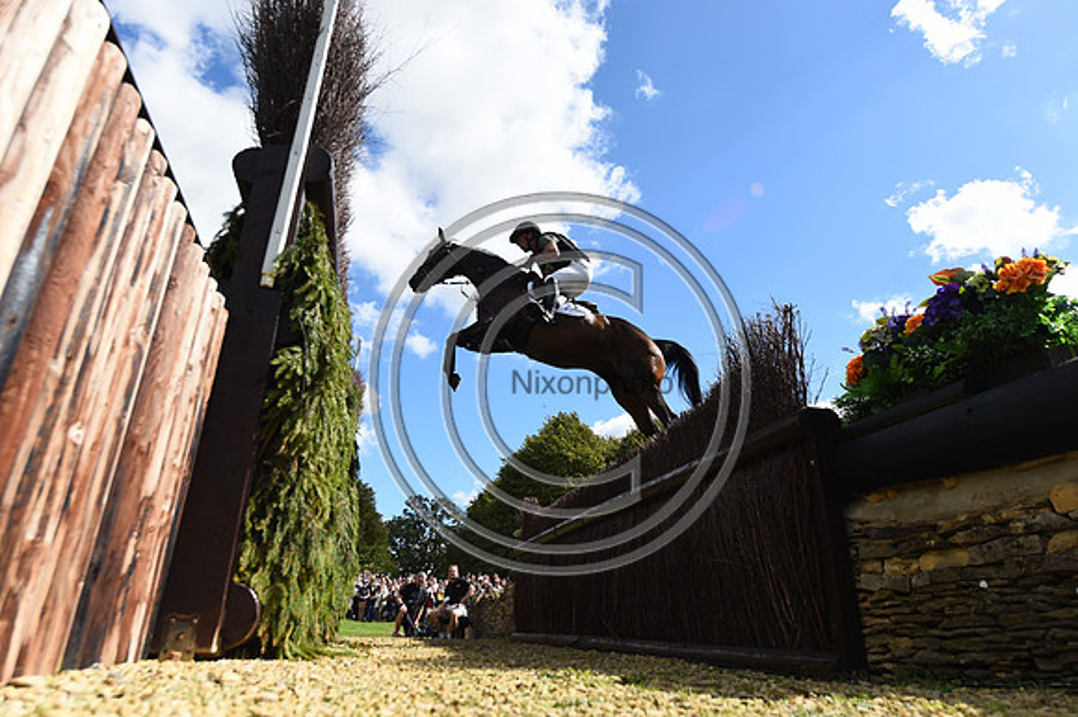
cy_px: 358
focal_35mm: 21
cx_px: 539
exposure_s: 1/4000
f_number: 5.6
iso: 640
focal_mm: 21
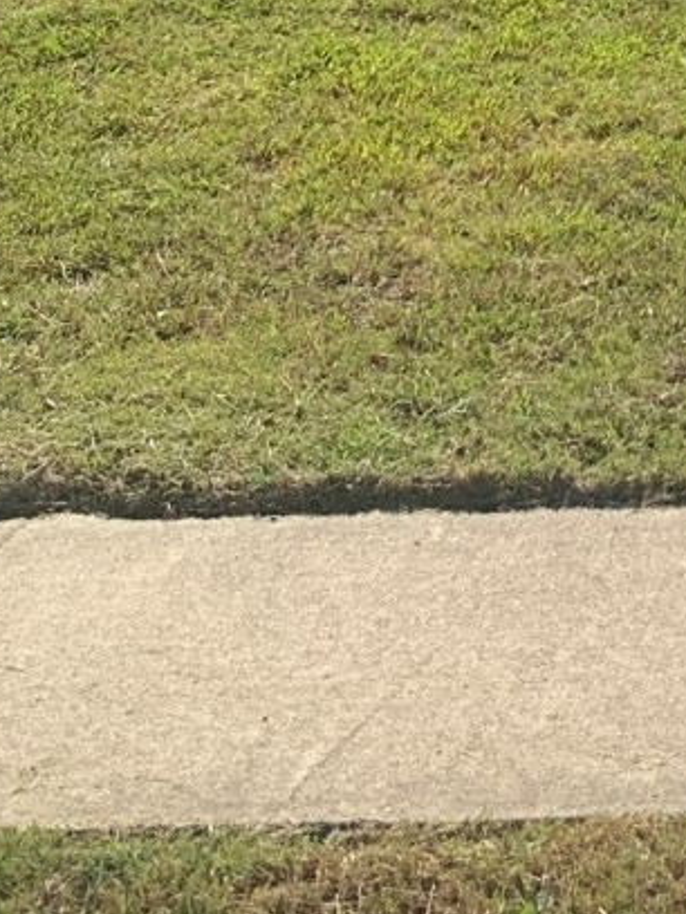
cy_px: -591
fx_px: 2589
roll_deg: +0.4
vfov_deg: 17.3
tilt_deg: +8.4
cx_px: 1186
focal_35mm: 98
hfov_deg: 13.7
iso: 25
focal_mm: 4.25
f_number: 1.8
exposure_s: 1/2257
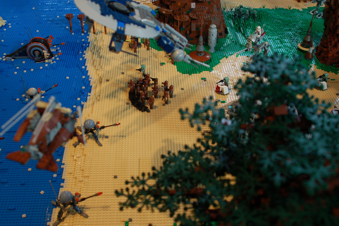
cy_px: 113
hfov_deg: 46.4
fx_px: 395
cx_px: 170
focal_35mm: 42
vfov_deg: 31.8
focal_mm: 28
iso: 400
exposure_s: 1/100
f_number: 5
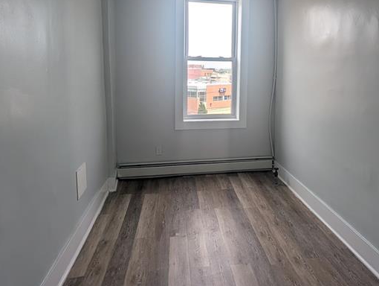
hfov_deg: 70.9
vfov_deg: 55.5
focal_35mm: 24
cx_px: 223
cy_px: 91
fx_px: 263
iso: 68
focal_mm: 2.02
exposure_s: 1/960
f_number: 1.7
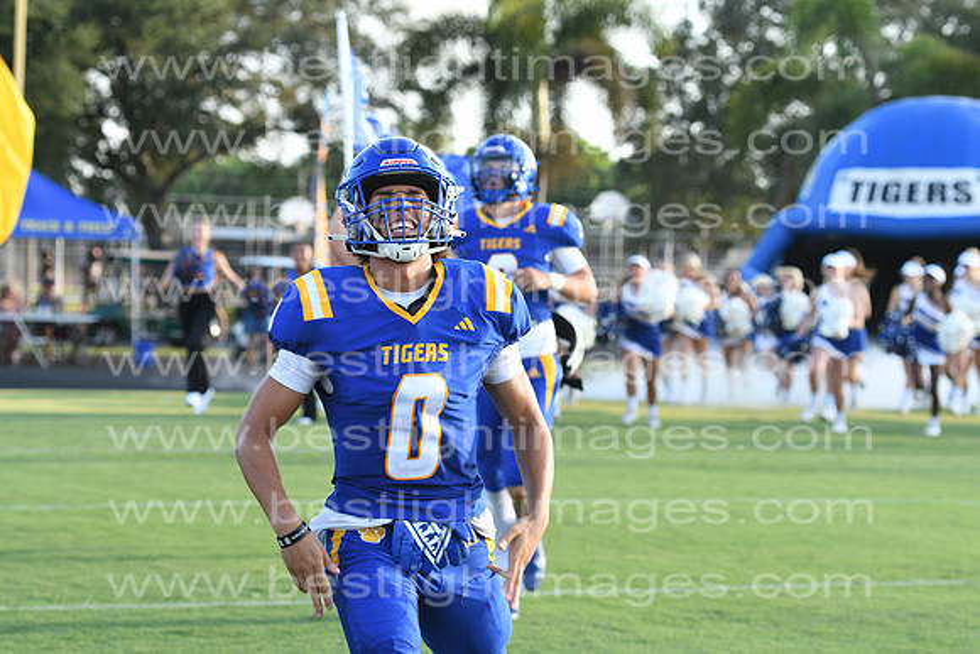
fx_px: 3512
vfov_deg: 10.6
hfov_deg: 15.9
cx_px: 490
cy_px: 327
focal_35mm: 129
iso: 360
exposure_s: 1/500
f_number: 5.6
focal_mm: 86
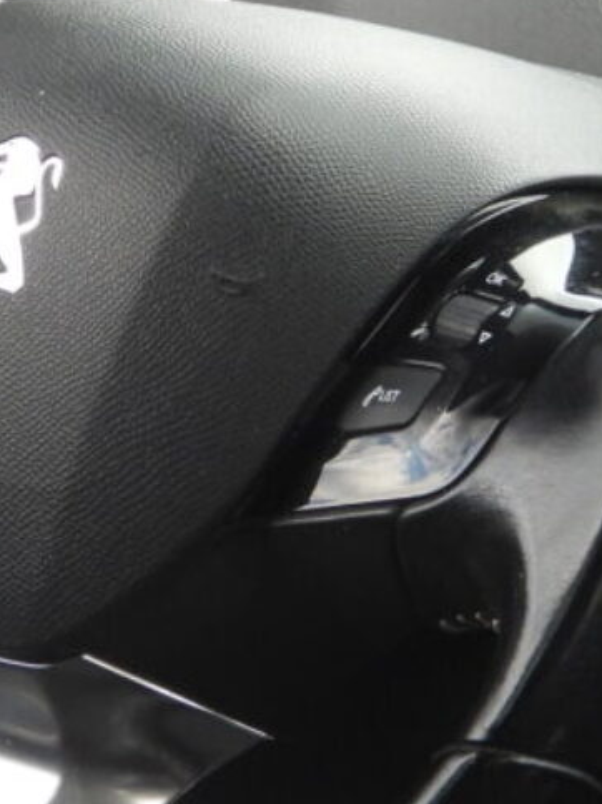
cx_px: 67
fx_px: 7006
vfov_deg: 6.6
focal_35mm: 302
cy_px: 433
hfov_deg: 4.9
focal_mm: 16.3
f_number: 3.5
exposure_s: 1/60
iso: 220
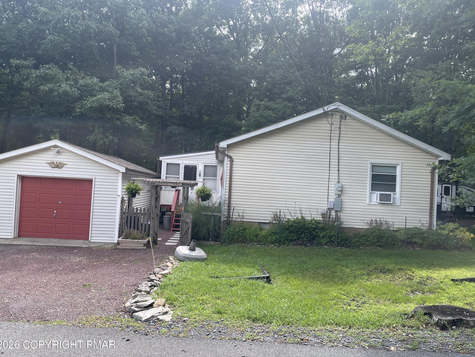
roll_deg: -2.3
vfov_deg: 51.4
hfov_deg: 65.3
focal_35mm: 27
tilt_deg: +0.0
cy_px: 176
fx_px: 371
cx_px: 234
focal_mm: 4.2
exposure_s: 1/754
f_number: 1.6
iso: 32
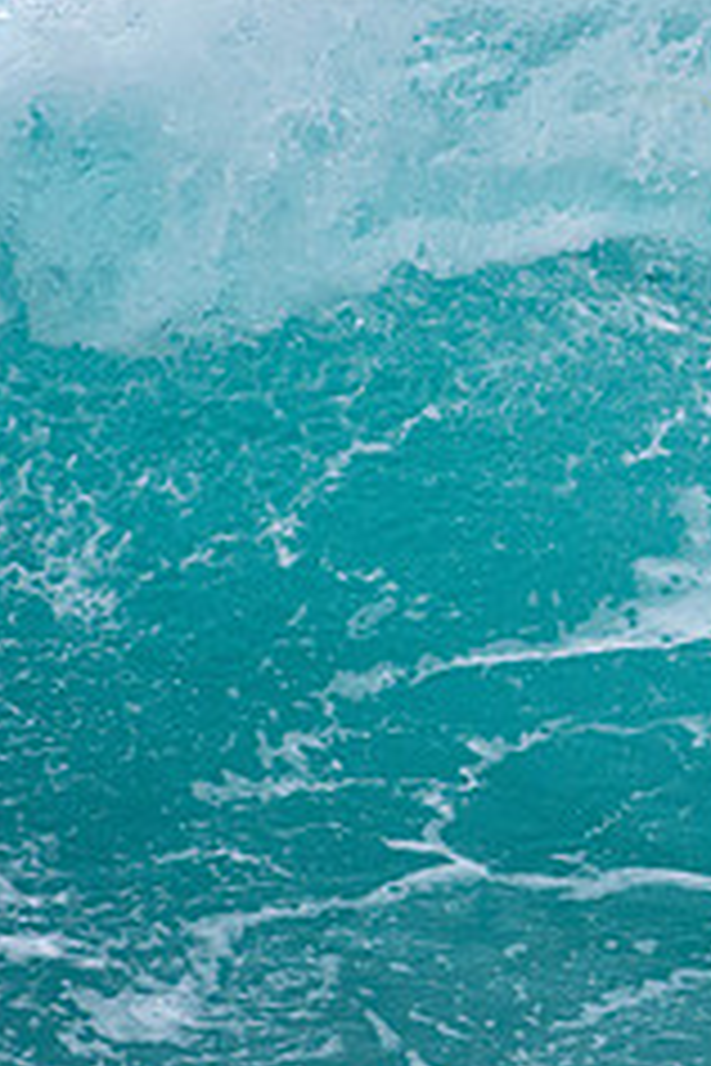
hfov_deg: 0.7
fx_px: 54417
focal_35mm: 1837
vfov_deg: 1.1
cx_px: 1179
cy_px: 344
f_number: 5.6
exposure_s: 1/2500
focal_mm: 500
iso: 1100
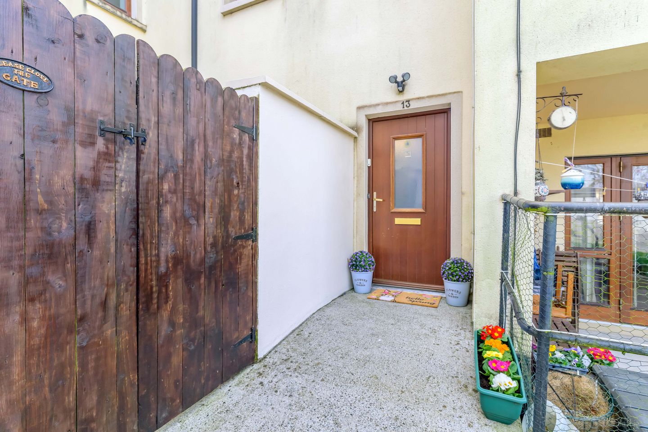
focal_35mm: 17
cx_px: 324
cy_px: 216
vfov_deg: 70.4
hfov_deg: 93.3
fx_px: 306
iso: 640
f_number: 7.1
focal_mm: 17
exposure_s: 1/80
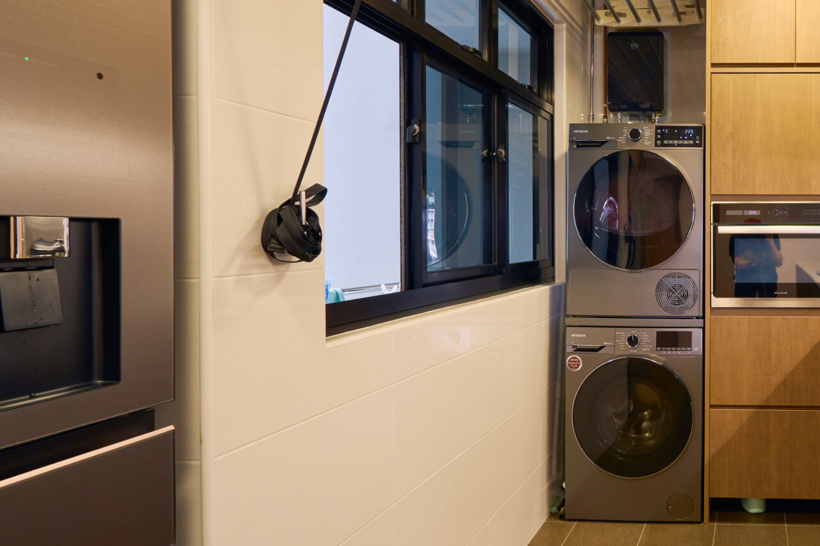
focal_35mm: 28
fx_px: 638
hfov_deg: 56.2
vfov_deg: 46.3
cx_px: 743
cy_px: 244
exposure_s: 1/3
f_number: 8
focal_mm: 14
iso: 125
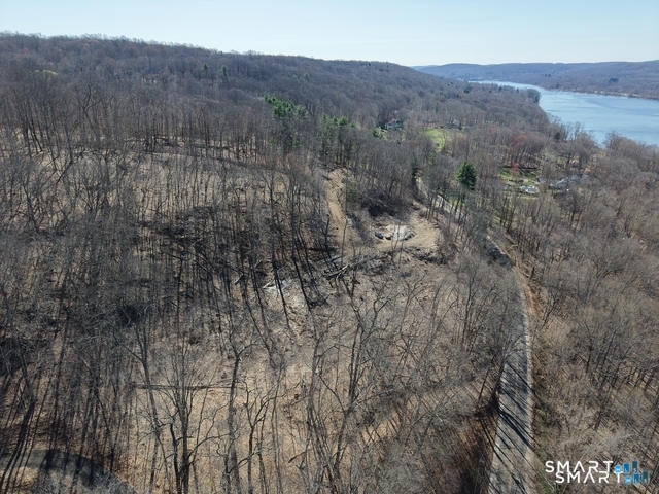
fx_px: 457
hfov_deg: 71.6
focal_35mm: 24
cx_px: 330
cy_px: 247
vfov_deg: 56.8
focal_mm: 8.67
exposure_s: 1/5000
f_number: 1.8
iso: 400
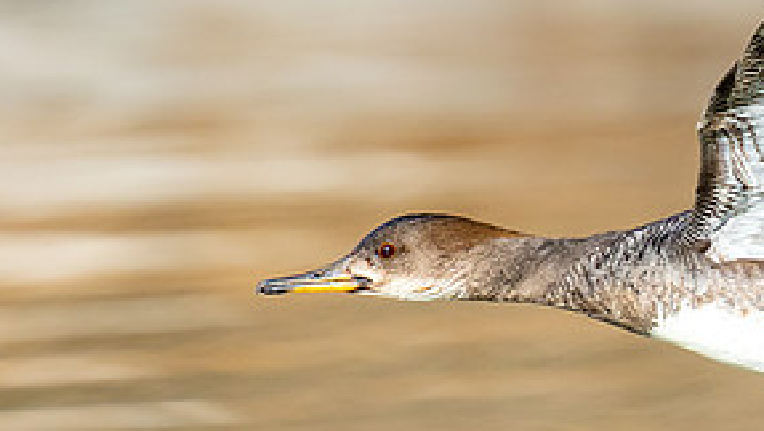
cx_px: 725
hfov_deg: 1.1
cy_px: 268
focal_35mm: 2002
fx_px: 40591
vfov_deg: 0.6
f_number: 8
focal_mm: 600
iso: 1600
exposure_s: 1/3200
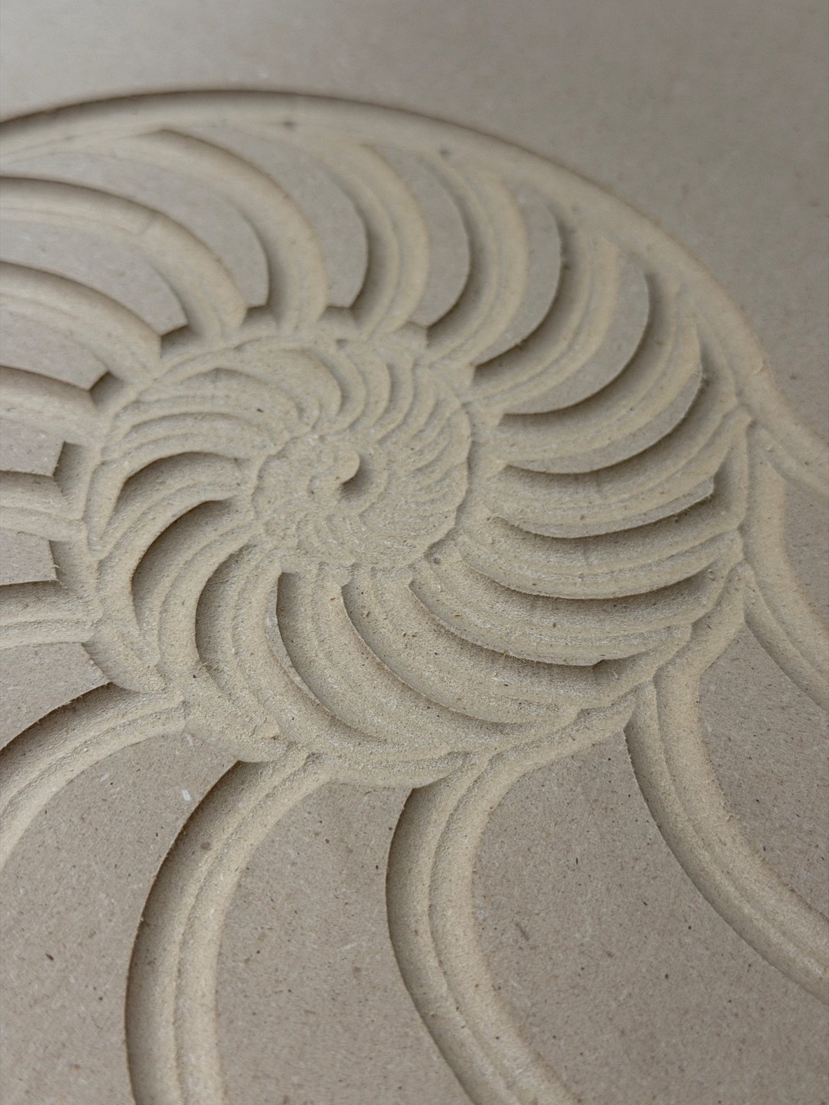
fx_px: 1533
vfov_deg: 39.7
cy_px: 552
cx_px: 414
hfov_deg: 30.3
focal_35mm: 48
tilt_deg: -52.9
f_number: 1.78
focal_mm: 6.76
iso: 125
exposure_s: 1/60
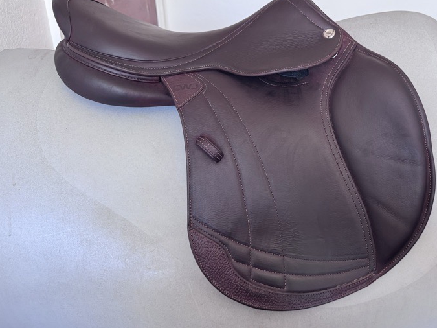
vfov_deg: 43.9
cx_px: 275
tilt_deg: -20.7
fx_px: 404
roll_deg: +1.3
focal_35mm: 32
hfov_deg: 56.1
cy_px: 129
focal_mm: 6.76
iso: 200
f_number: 1.78
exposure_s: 1/121
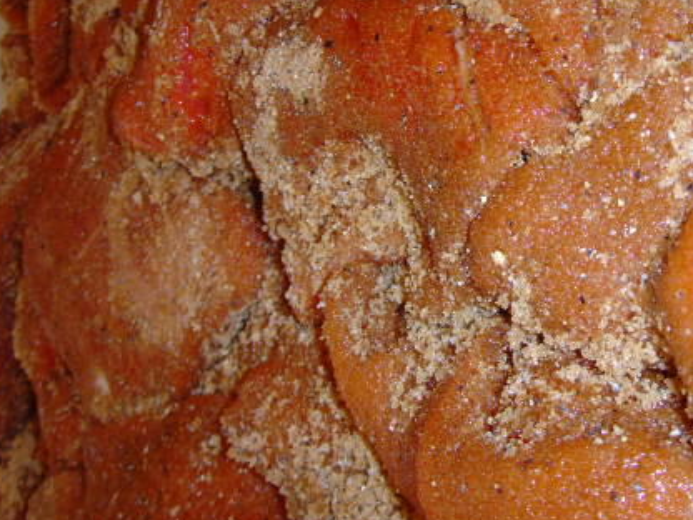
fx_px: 1201
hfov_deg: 31.7
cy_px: 182
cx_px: 508
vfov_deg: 24.3
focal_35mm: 60
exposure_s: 1/45
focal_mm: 6.6
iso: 200
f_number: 3.5
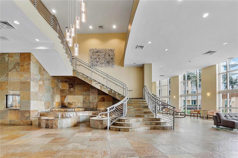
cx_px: 119
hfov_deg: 100.4
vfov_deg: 77.3
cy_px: 79
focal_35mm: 15
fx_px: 99
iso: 200
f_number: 9
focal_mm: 10
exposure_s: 1/13
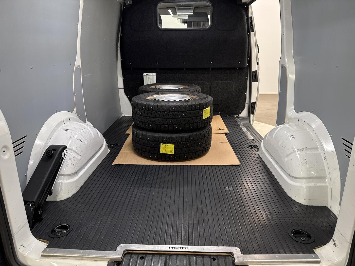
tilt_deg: -18.5
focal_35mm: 24
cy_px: 133
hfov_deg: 71.6
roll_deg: +0.4
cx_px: 178
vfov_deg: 56.8
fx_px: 246
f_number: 1.78
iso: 250
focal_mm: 6.76
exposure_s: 1/60
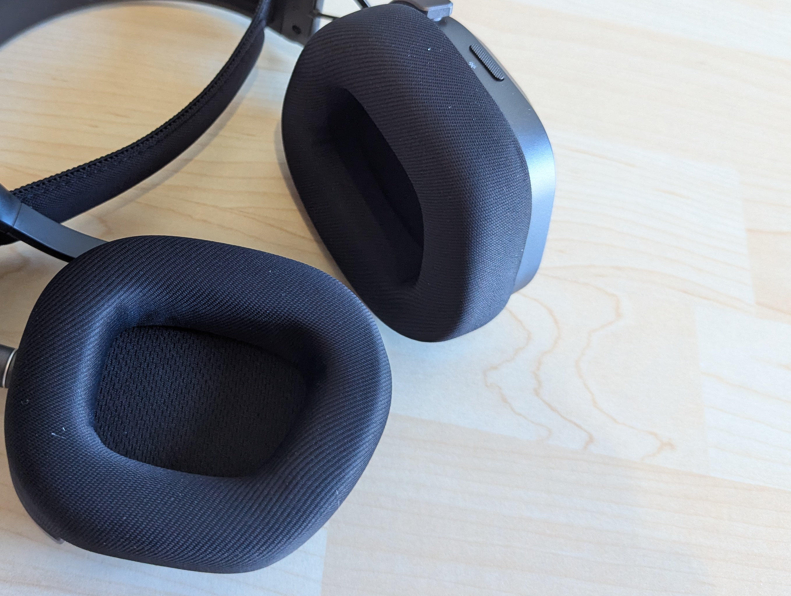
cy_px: 198
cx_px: 254
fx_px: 824
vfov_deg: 39.3
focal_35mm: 36
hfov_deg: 50.2
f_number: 1.85
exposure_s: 1/133
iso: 928
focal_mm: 6.81
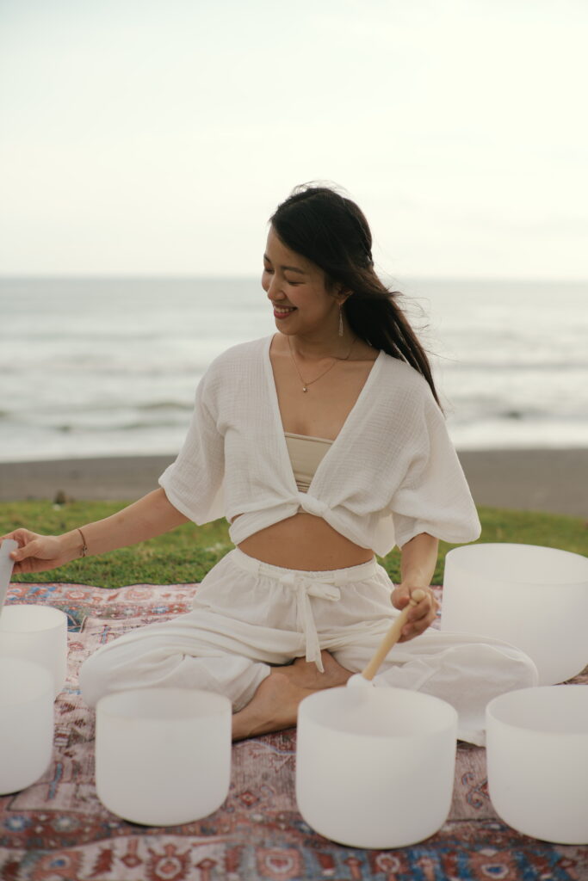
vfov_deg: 39.6
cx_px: 294
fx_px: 1224
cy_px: 440
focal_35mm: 50
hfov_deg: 27.0
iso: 100
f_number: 2.5
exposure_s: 1/2000
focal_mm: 50
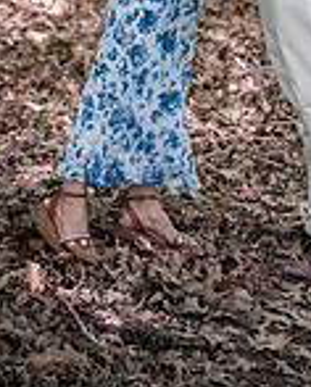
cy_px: -190
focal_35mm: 201
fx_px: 2308
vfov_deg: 9.3
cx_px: 256
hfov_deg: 7.7
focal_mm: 70
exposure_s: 1/125
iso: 800
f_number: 3.5
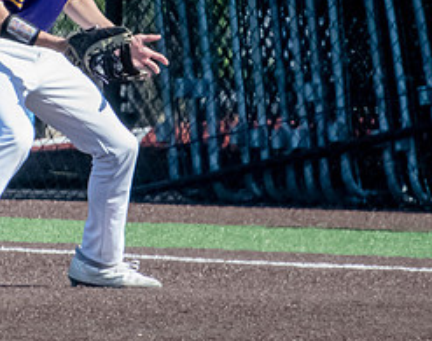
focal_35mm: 1520
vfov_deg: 1.0
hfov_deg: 1.3
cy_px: 73
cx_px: 110
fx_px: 19335
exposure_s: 1/4000
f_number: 6.3
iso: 2500
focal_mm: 330
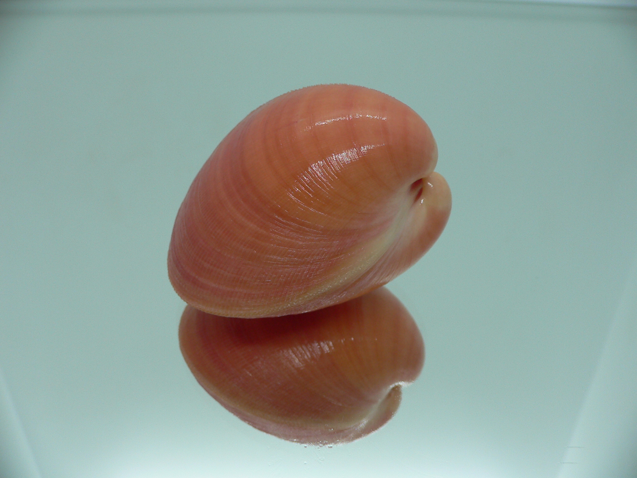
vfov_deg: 40.7
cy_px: 239
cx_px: 318
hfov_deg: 52.6
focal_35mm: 35
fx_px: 644
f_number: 2.8
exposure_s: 1/60
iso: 80
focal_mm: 4.6
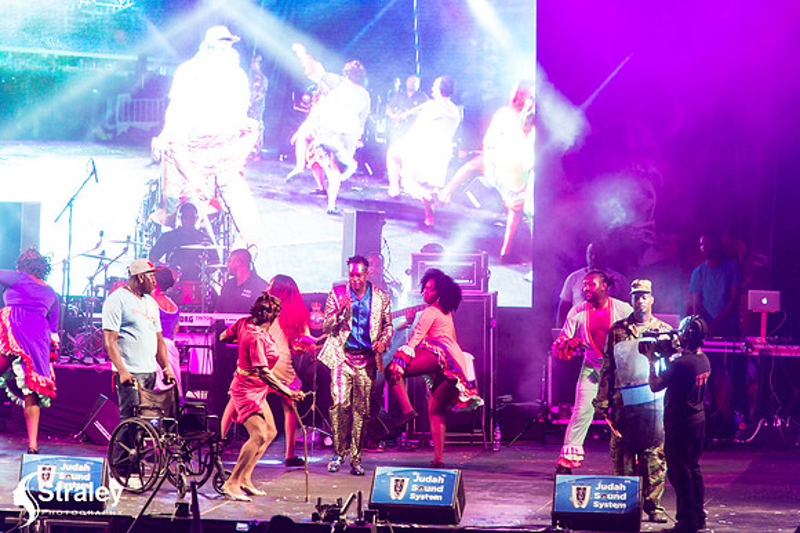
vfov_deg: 4.7
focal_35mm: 290
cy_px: 266
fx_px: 6441
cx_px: 400
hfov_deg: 7.1
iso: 3200
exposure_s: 1/160
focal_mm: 290
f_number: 5.6
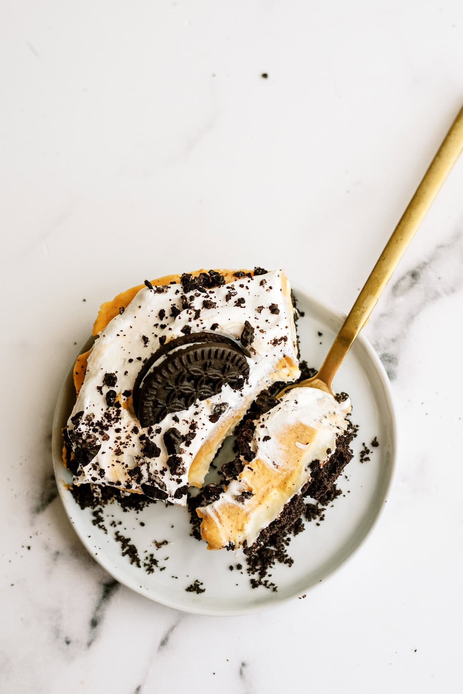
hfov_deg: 27.0
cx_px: 232
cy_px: 347
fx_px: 965
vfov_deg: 39.6
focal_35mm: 50
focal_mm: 50
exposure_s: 1/125
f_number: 4
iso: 400
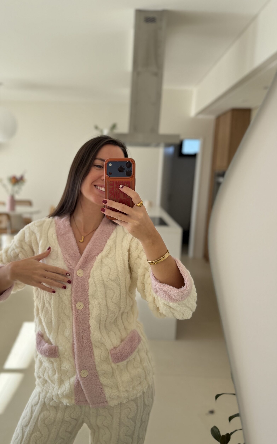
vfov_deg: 70.4
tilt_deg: -8.7
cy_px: 226
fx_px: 314
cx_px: 108
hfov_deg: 47.3
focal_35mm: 26
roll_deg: -2.7
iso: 100
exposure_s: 1/507
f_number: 1.78
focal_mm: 6.76
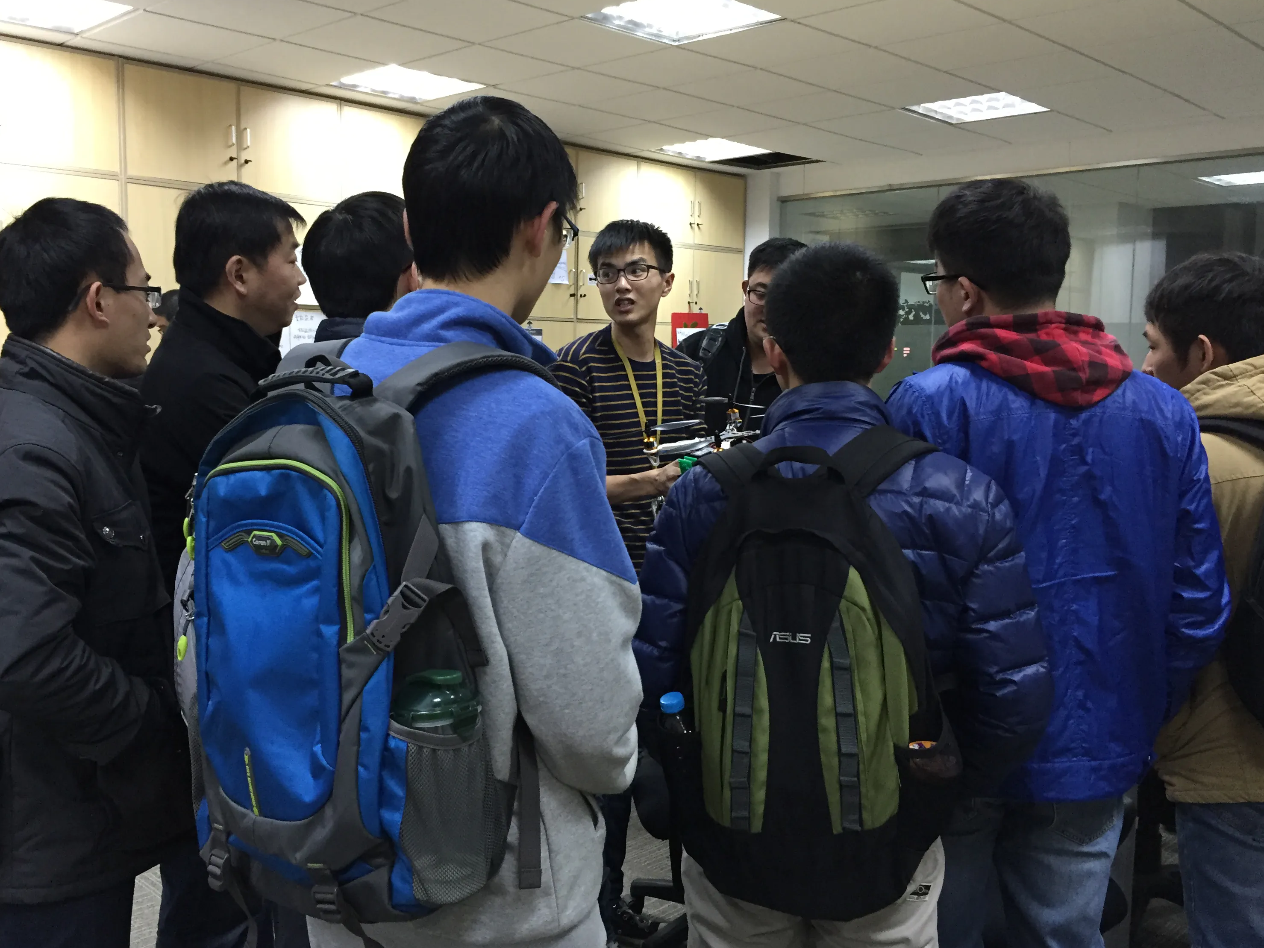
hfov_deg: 56.8
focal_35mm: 32
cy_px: 469
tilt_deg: -4.1
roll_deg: -1.0
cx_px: 588
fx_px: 1169
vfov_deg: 44.2
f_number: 2.2
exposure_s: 1/30
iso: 160
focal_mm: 4.15
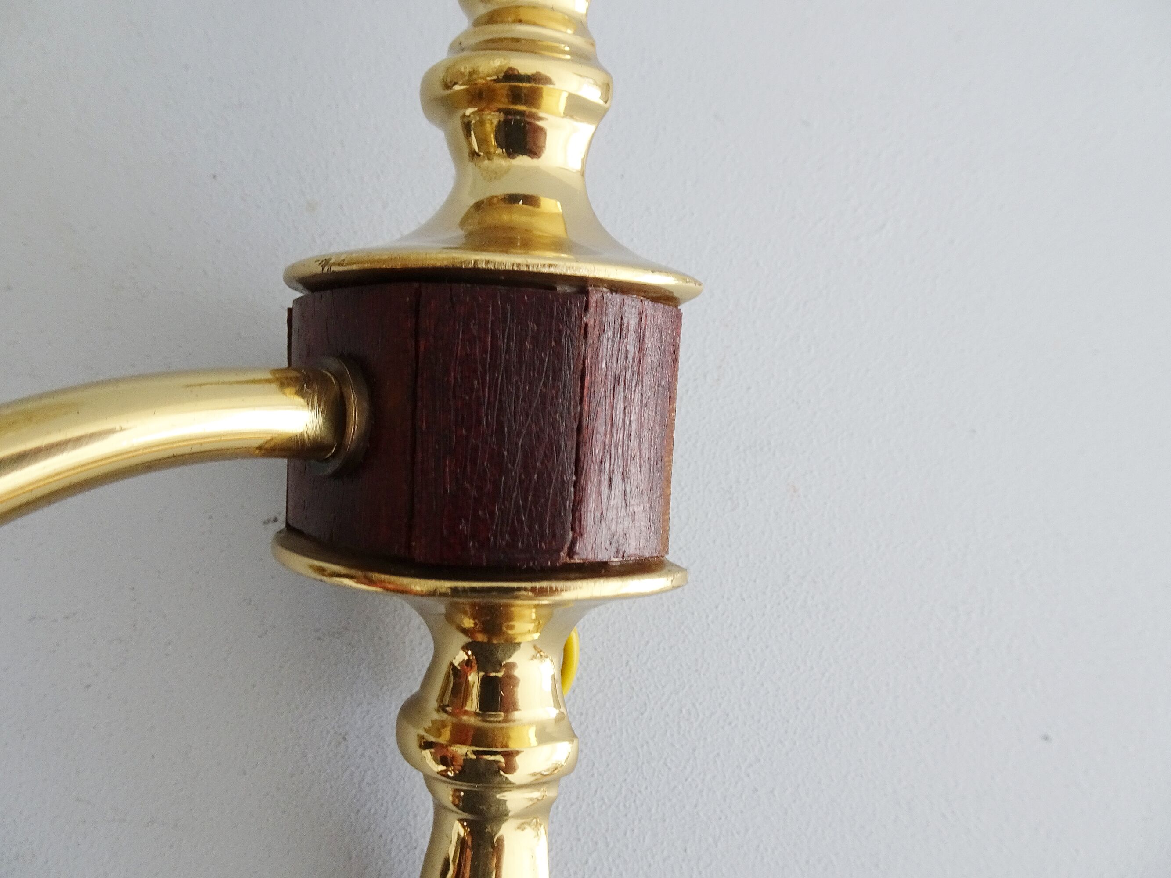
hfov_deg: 71.6
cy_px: 439
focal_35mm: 24
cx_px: 586
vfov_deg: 56.8
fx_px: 812
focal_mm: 4.1
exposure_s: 1/30
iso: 125
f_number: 3.5
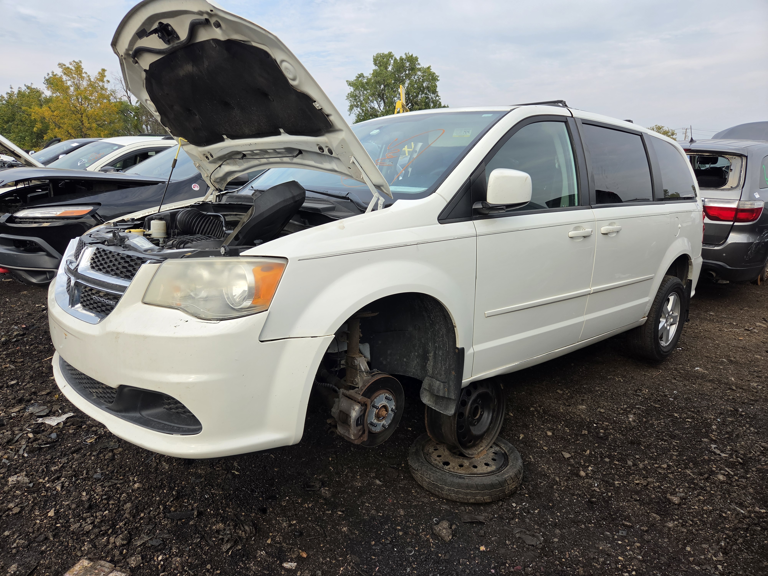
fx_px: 510
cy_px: 288
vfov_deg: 58.9
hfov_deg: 73.9
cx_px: 384
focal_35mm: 23
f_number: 1.8
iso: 80
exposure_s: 1/1864
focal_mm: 5.4
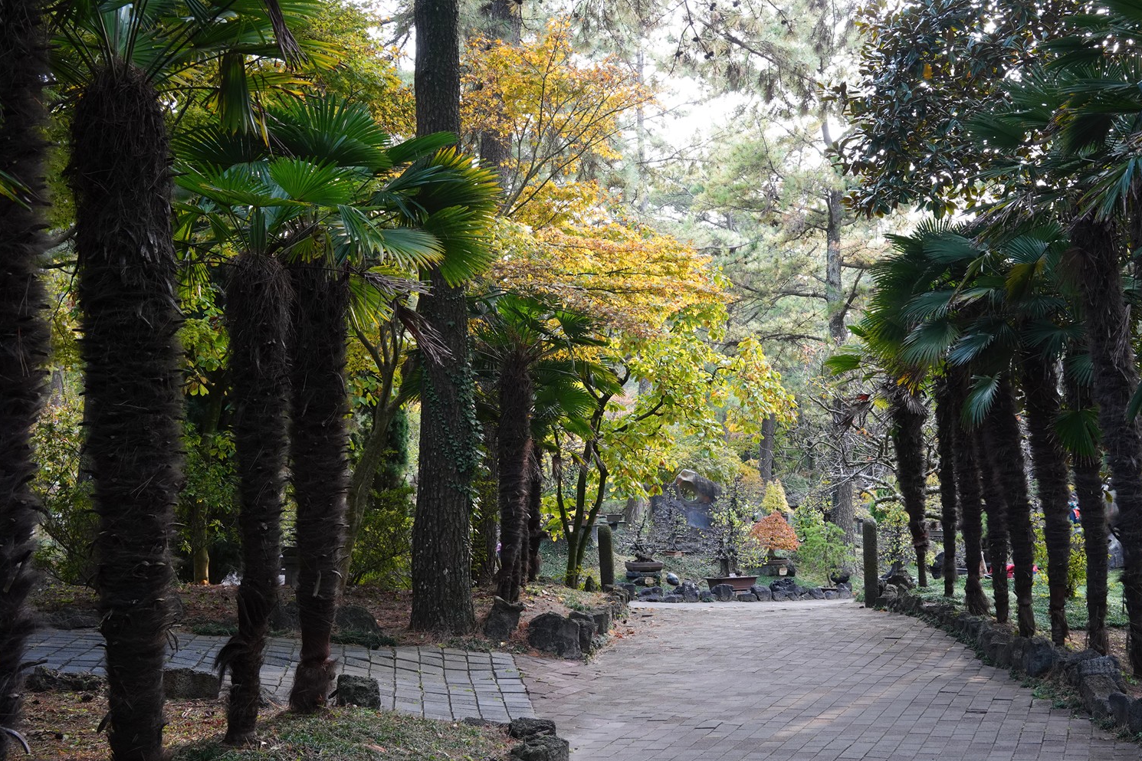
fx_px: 1491
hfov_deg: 41.7
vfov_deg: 28.6
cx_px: 690
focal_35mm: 47
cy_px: 346
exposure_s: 1/100
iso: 1000
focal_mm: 35
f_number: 7.1
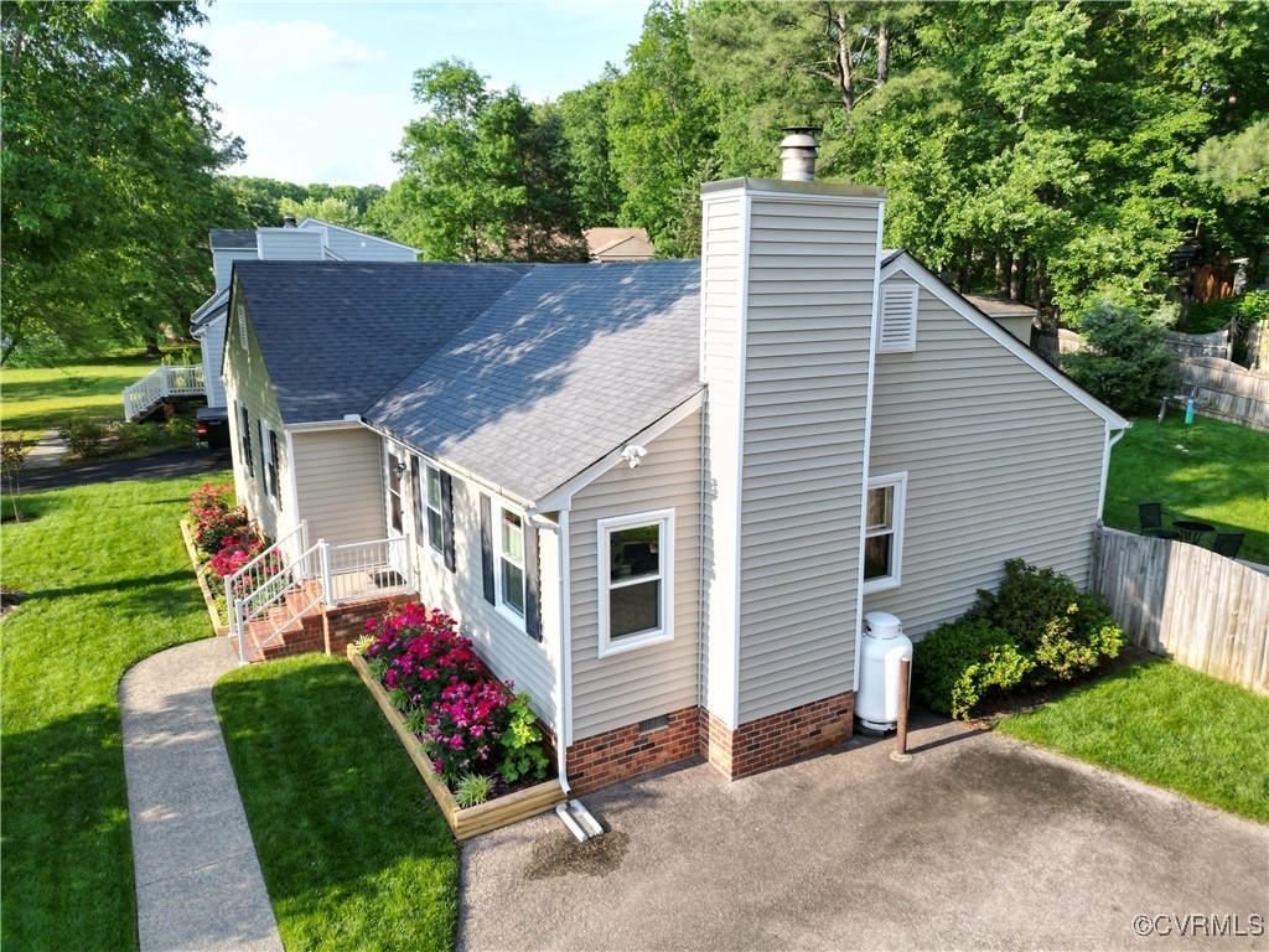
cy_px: 476
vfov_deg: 56.8
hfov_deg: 71.6
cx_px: 634
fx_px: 880
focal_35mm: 24
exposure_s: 1/1000
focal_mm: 6.72
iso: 130
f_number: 1.7
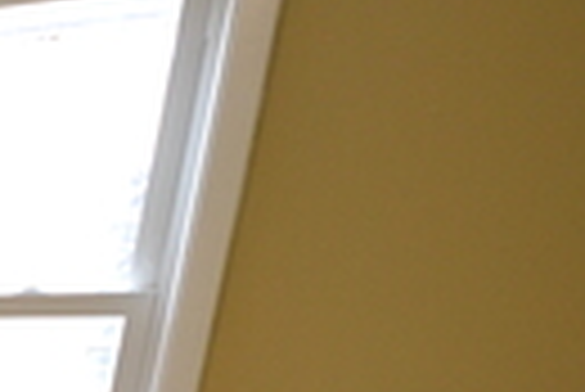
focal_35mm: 74
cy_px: 831
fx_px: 1204
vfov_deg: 14.6
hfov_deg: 16.1
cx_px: -742
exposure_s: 1/60
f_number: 3.5
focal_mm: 10
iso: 800
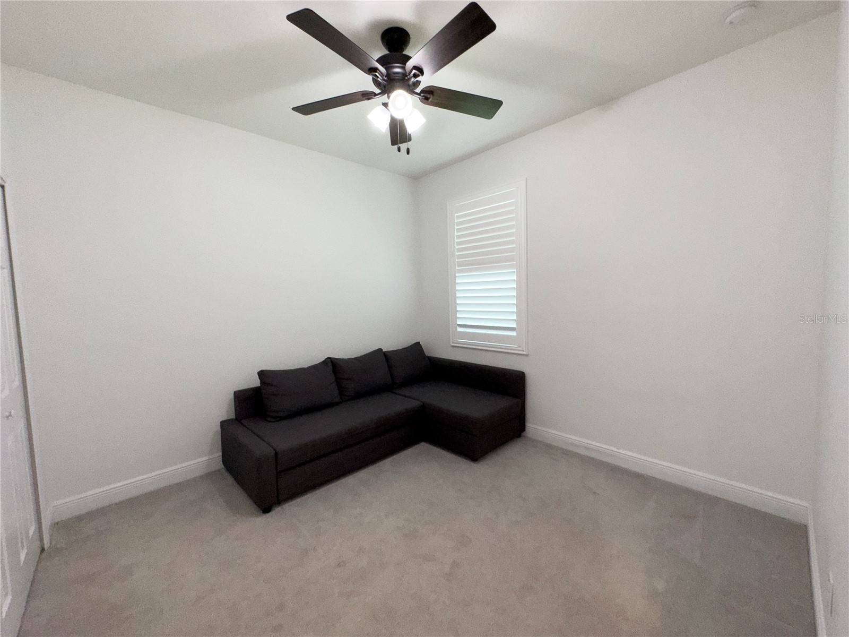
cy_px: 318
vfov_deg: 85.7
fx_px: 343
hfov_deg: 102.1
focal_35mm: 14
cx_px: 424
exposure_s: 1/80
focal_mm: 2.22
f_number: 2.2
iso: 80
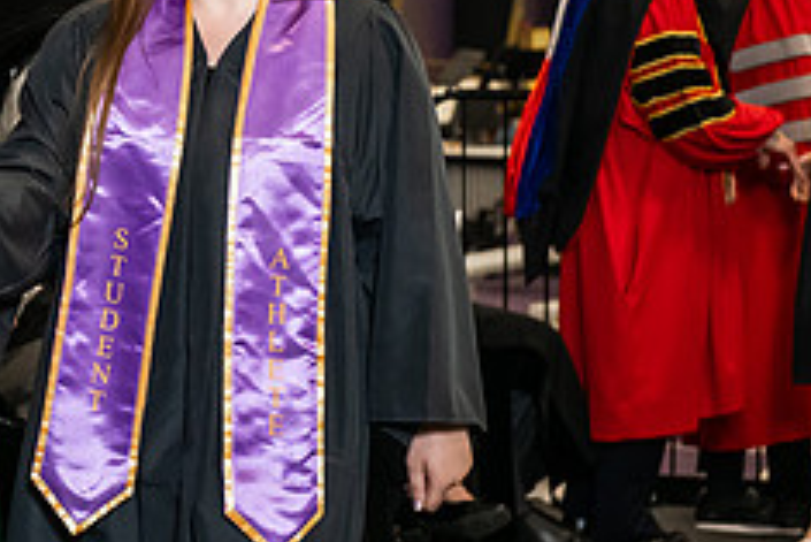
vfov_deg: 7.9
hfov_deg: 11.7
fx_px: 3900
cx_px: -55
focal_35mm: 173
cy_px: 9
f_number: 5
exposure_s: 1/200
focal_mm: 70
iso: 2500
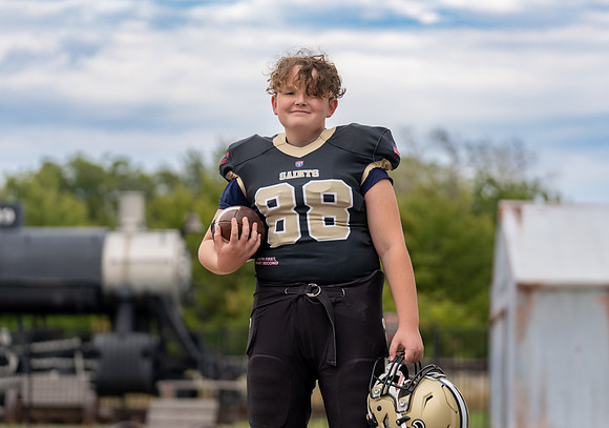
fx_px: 1997
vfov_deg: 12.2
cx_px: 340
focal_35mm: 116
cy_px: 230
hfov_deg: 17.3
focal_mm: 95
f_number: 2.8
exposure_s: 1/400
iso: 100
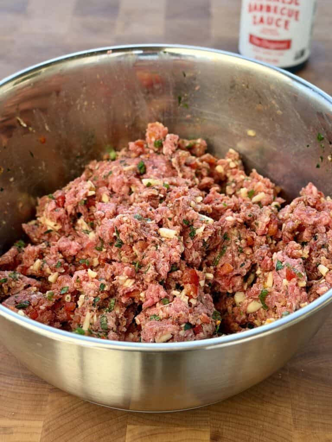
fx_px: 614
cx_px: 166
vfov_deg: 39.7
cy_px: 221
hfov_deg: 30.3
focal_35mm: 48
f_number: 1.78
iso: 80
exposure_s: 1/327
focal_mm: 6.76
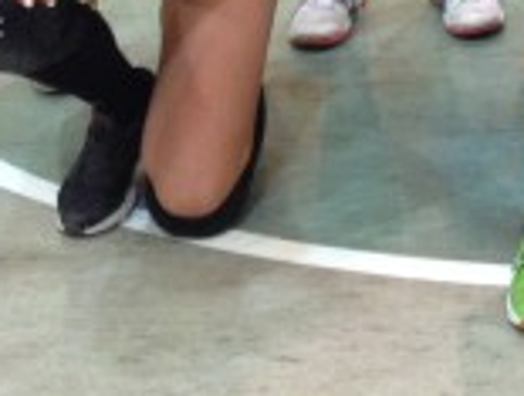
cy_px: -481
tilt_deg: -10.4
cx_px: 821
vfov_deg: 8.5
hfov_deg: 11.5
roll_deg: -0.8
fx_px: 2473
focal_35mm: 163
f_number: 2.4
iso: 160
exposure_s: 1/20
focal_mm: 4.12
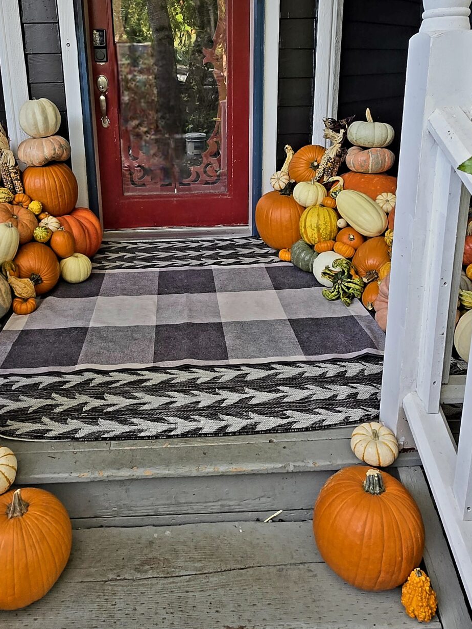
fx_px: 491
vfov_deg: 63.5
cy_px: 204
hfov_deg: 51.0
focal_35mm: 27
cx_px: 193
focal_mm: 1.7
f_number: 2.2
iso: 100
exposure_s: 1/100
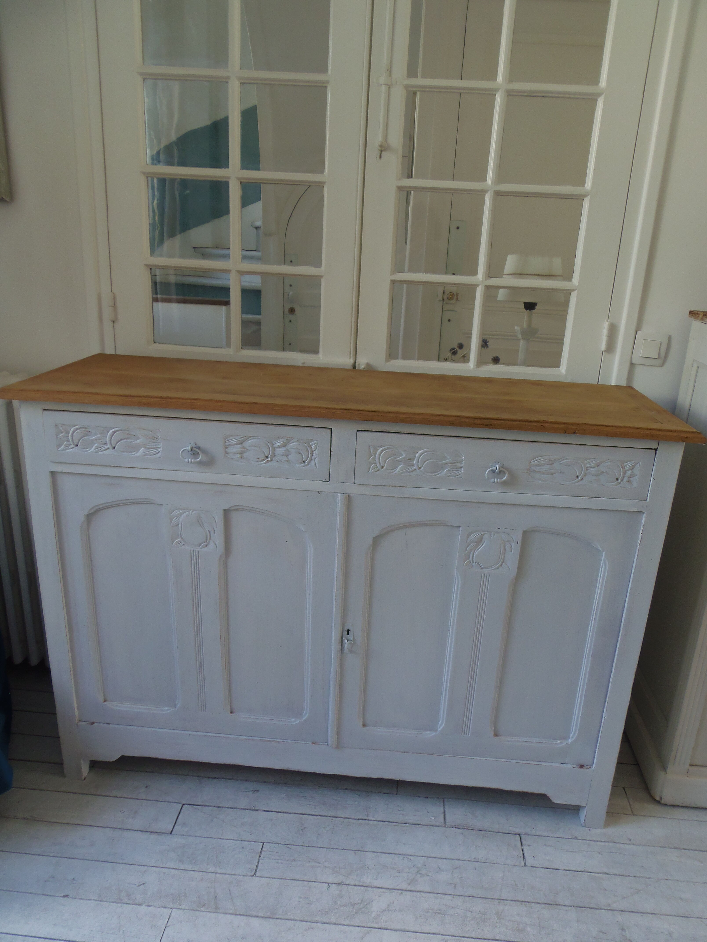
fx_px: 654
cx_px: 354
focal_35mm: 24
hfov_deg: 56.8
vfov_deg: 71.6
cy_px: 471
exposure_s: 1/30
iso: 80
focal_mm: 4.3
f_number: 2.9
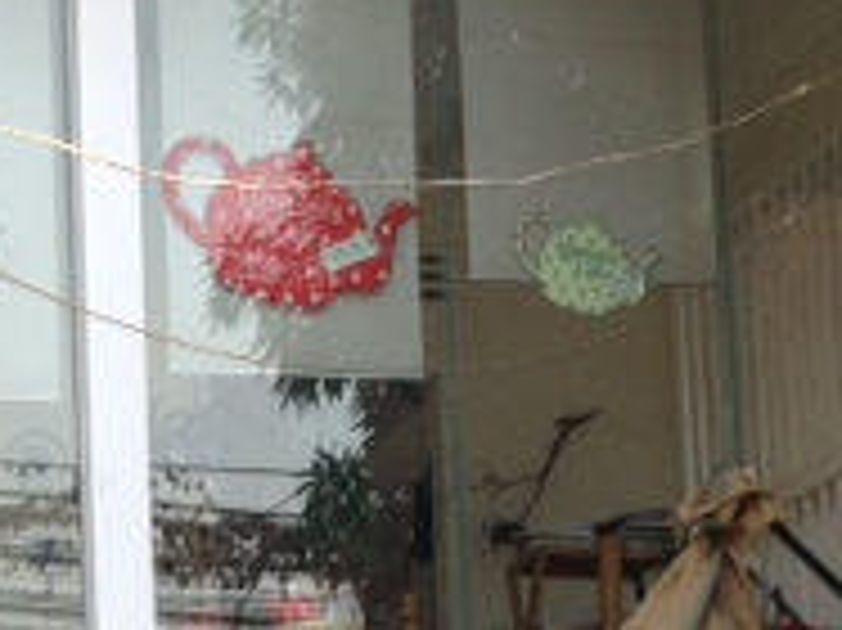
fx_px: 2917
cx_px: -23
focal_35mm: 120
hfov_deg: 16.1
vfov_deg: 11.9
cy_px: 882
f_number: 2.4
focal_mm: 4.28
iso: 50
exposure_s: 1/431
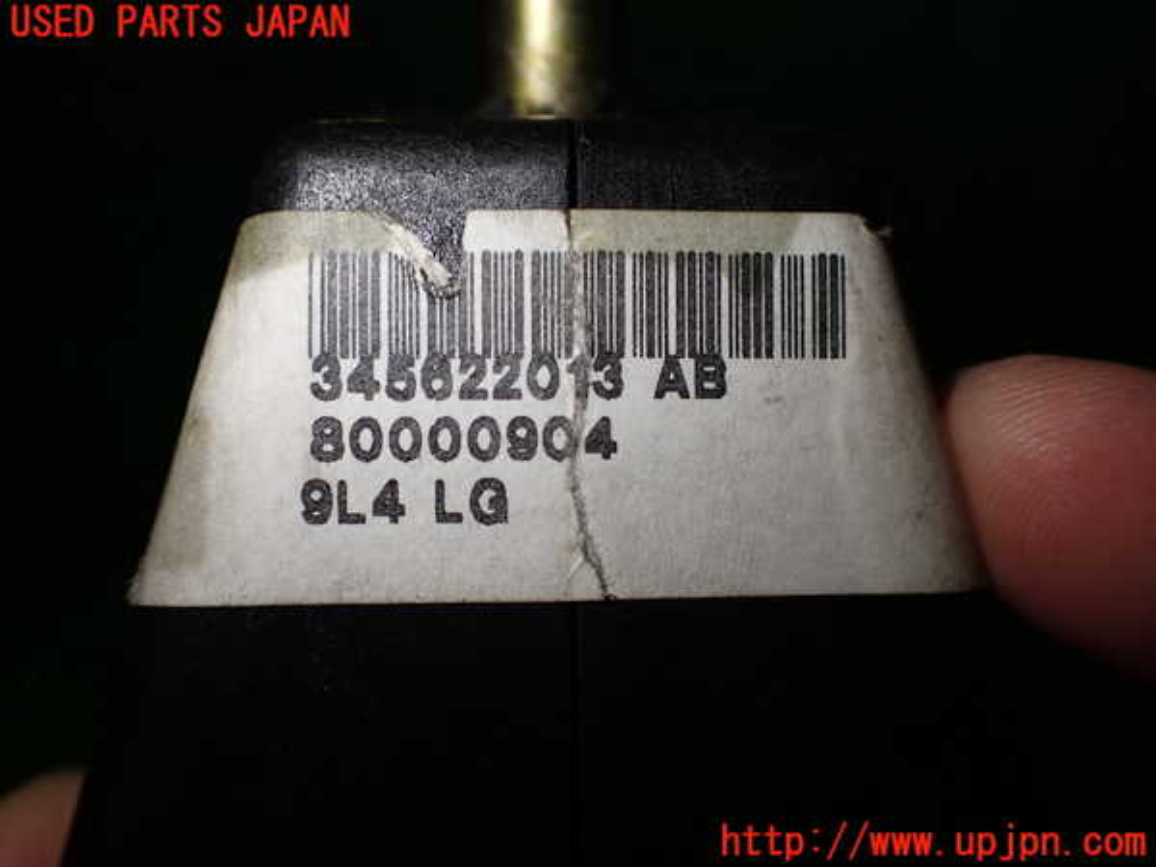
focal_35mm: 30
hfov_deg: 60.0
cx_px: 578
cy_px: 434
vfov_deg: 46.8
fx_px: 1002
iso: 100
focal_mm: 5.4
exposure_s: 1/160
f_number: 2.3
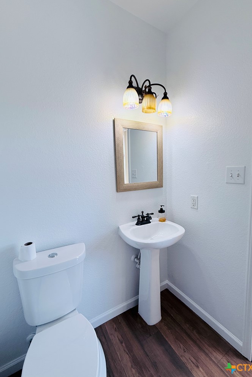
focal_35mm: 15
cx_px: 133
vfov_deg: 100.4
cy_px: 187
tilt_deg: -4.6
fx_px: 157
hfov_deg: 77.3
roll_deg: +0.8
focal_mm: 2.22
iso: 80
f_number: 2.2
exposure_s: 1/120
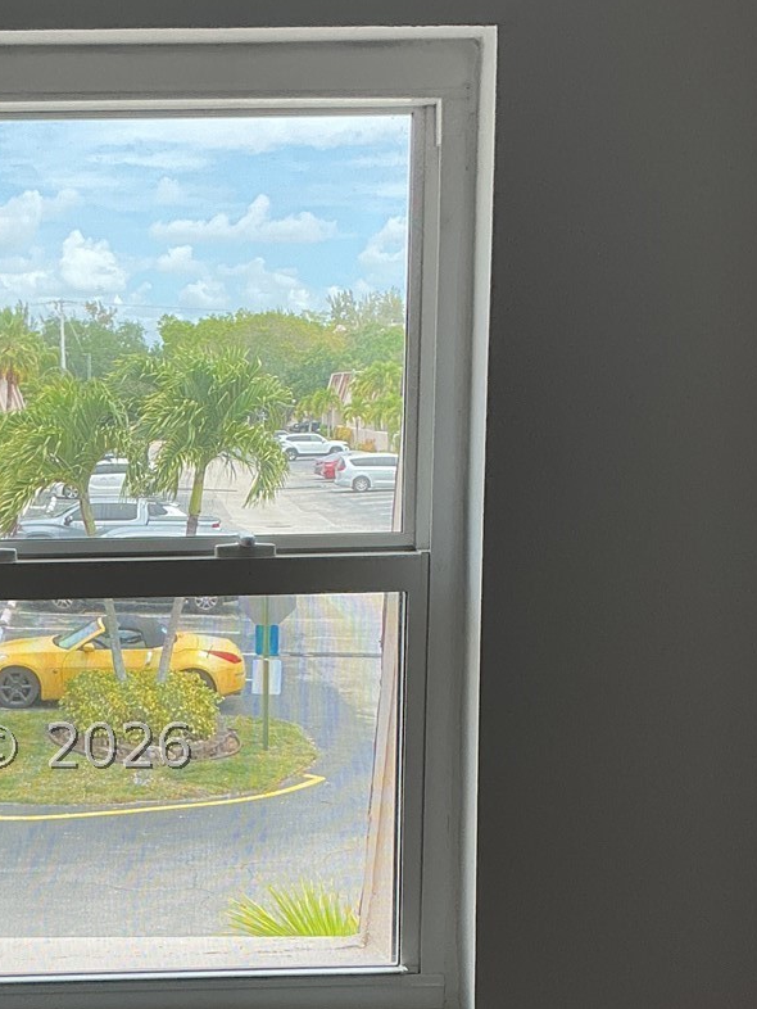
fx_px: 1719
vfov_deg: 32.1
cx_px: 115
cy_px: 746
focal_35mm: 59
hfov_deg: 24.3
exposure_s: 1/322
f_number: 1.8
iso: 25
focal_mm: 3
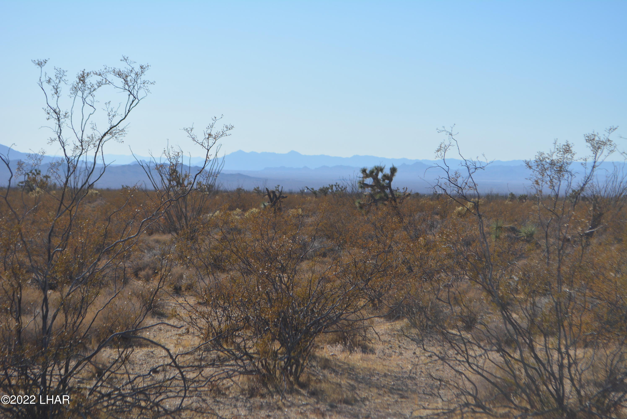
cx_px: 314
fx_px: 1438
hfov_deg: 24.6
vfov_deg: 16.6
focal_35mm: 82
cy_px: 210
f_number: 7.1
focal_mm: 55
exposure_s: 1/2000
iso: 400
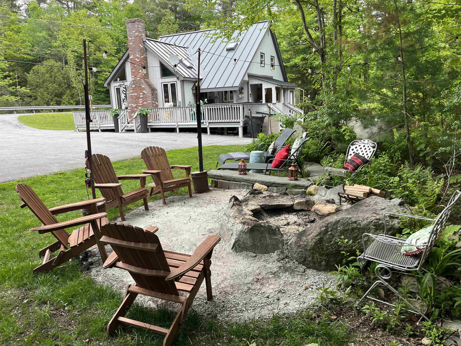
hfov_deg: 67.3
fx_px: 346
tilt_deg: -11.1
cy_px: 173
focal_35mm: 26
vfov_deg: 53.1
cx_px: 230
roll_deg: +2.4
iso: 50
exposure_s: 1/461
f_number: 1.6
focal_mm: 5.1
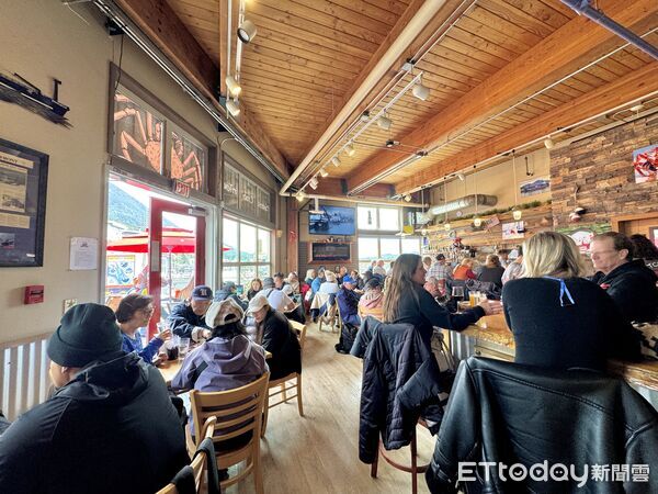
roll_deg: +0.9
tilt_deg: +3.0
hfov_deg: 102.1
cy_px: 247
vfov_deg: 85.7
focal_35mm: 14
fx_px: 266
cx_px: 329
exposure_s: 1/120
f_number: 2.2
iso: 160
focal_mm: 2.22
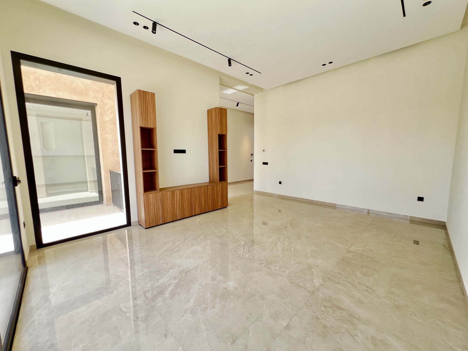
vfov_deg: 89.9
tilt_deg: -6.0
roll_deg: +0.0
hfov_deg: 106.2
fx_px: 176
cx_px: 234
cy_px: 176
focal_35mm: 13
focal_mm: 1.57
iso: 50
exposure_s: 1/64
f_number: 1.8
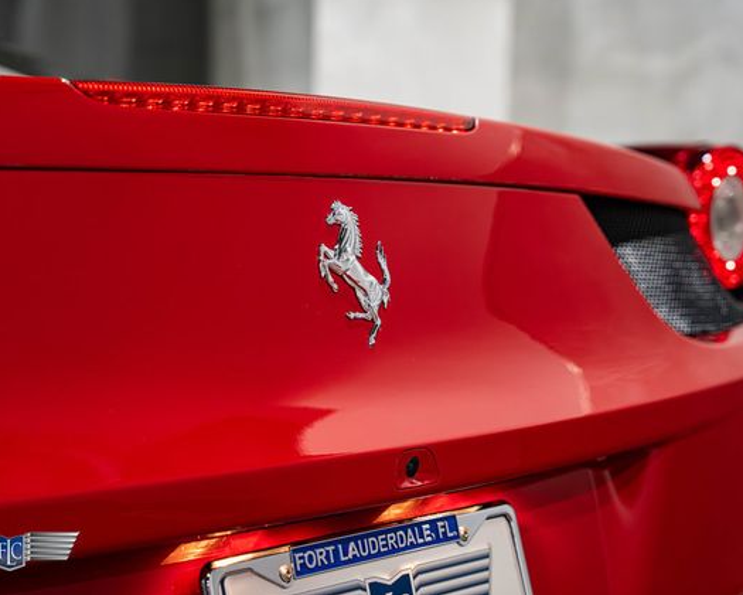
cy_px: 294
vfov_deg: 21.6
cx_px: 358
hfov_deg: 26.8
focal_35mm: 71
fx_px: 1561
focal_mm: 62
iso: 1600
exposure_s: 1/80
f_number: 4
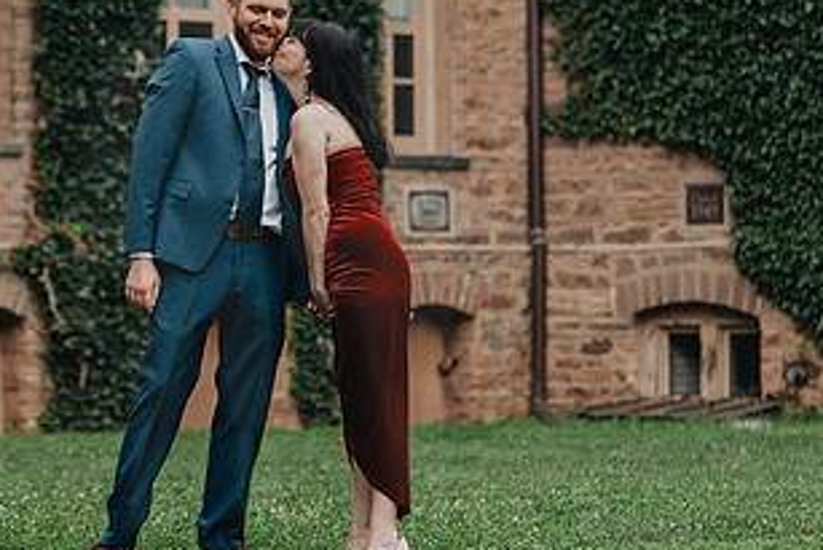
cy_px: 78
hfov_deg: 11.5
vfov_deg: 7.7
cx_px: 293
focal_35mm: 178
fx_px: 4071
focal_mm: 86
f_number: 2.8
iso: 800
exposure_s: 1/1000
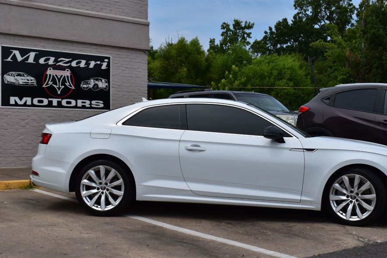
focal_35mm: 51
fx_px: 544
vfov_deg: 26.7
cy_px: 139
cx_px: 217
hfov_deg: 39.1
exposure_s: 1/500
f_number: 11
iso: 200
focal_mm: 29
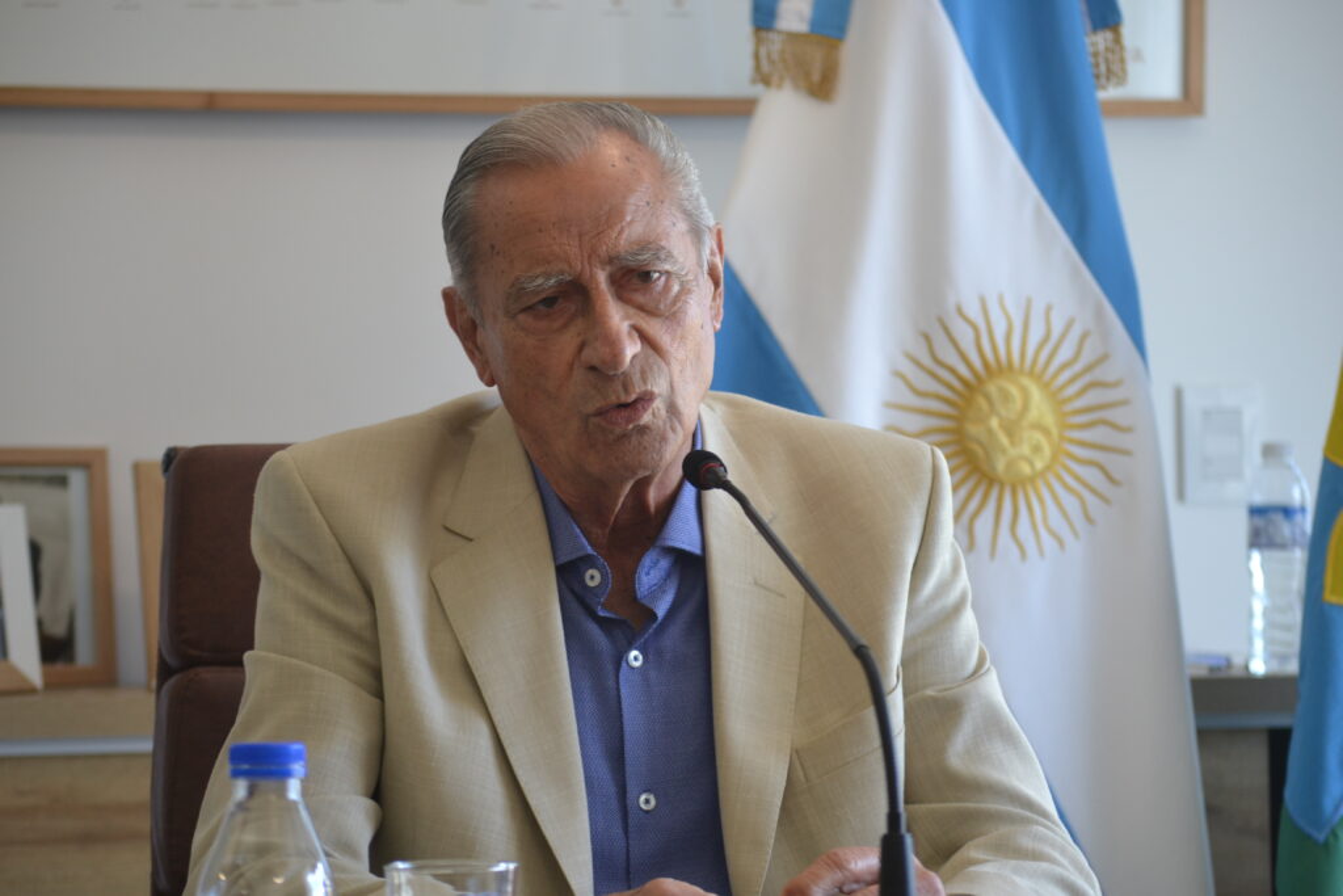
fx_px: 4197
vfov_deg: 12.2
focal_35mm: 112
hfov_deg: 18.2
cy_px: 448
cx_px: 672
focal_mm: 75
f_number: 4.5
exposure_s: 1/80
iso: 400
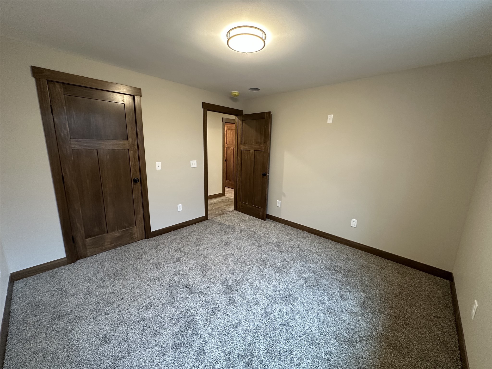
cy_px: 184
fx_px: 199
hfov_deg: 102.1
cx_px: 246
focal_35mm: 14
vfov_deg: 85.7
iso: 400
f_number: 2.2
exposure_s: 1/60
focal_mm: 2.22
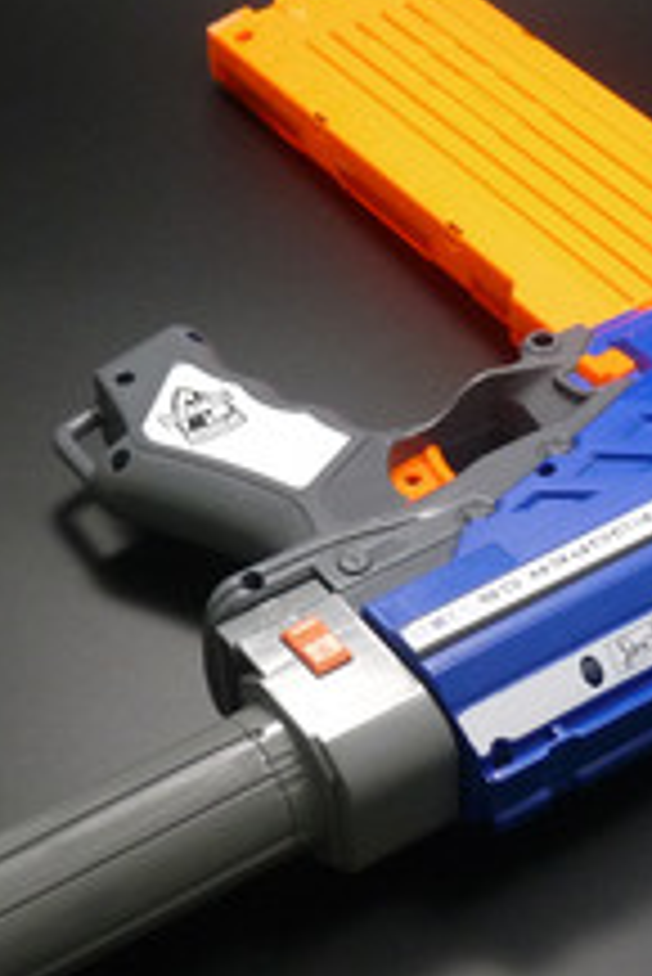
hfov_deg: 15.3
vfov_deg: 22.9
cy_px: 477
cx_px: 459
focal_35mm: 89
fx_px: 2414
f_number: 2.8
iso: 200
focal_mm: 5.2
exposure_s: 1/50
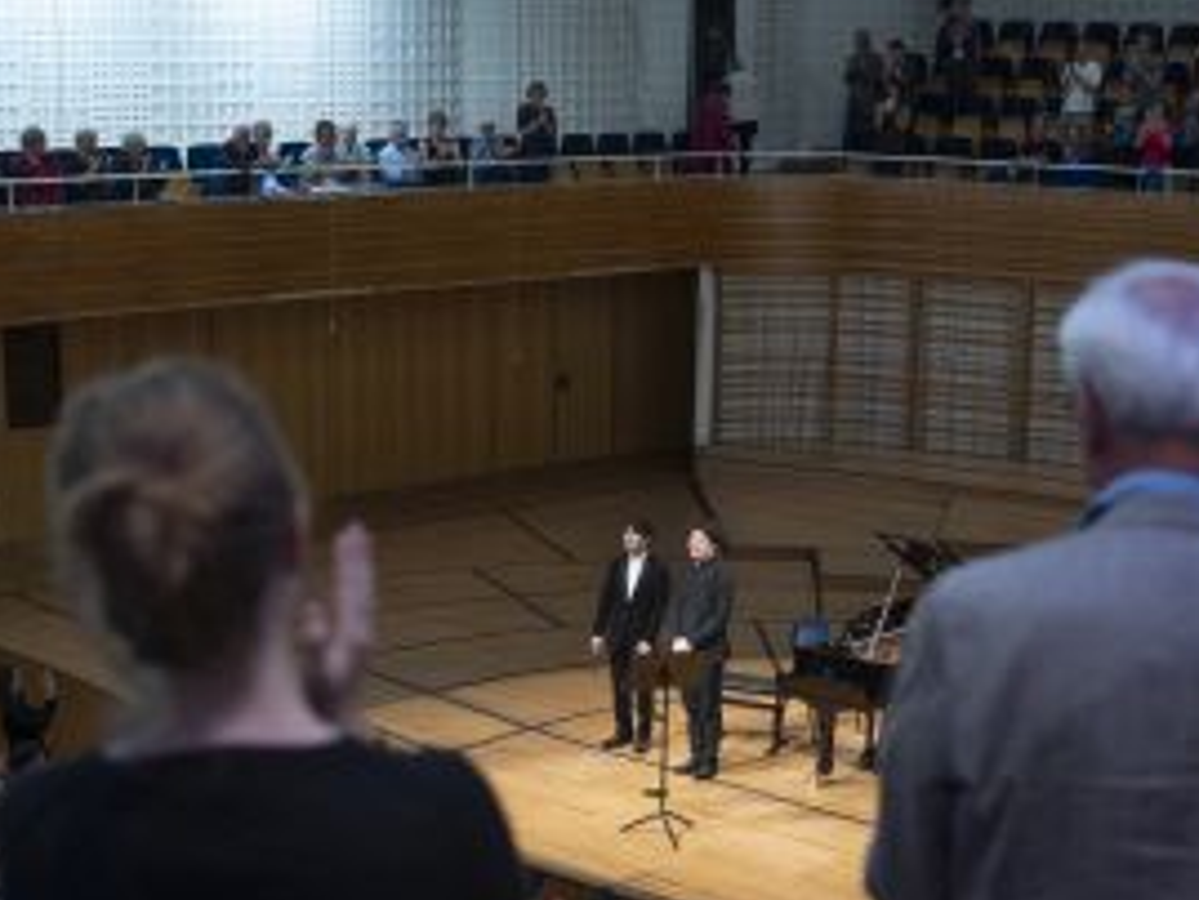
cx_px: 651
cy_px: 586
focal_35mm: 70
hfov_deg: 27.8
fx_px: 2426
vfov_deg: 21.0
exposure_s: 1/160
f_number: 3.5
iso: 1600
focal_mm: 49
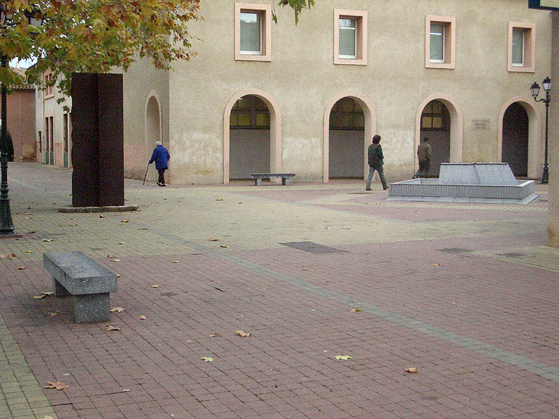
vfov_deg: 29.7
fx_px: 791
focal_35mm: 49
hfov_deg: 38.9
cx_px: 280
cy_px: 210
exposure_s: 1/320
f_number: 3.1
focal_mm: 8.2
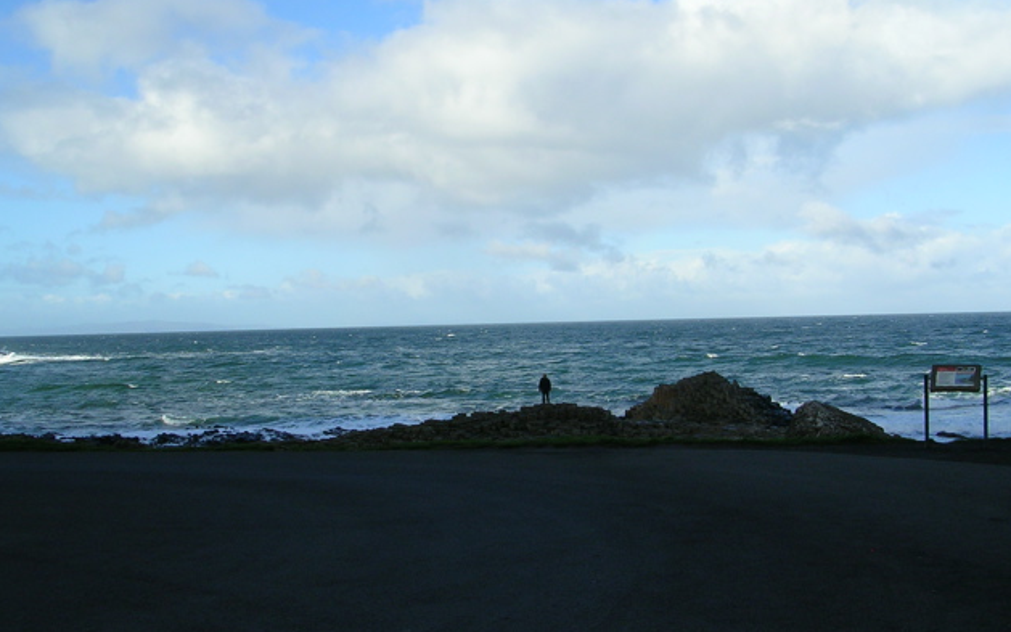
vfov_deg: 31.2
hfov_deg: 48.2
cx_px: 511
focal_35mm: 41
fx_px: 1130
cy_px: 326
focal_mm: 5.8
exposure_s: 1/240
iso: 50
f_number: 5.6
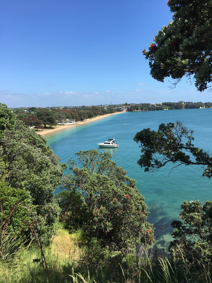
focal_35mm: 29
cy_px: 142
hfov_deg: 48.2
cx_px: 106
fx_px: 237
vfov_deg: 61.7
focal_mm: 4.15
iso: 25
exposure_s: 1/1374
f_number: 2.2
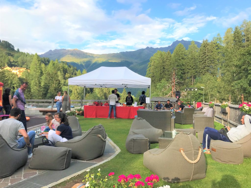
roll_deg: +0.4
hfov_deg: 63.4
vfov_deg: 49.7
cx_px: 126
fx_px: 203
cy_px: 94
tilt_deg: +2.0
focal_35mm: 28
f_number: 1.8
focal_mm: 3.99
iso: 20
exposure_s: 1/1018
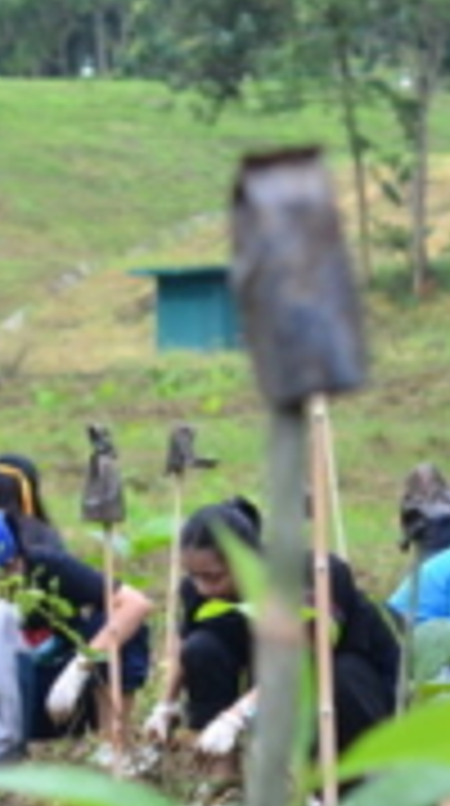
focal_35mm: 281
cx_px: -130
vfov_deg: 7.7
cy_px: 590
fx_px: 5992
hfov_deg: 4.3
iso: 200
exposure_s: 1/800
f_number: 2.8
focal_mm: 50
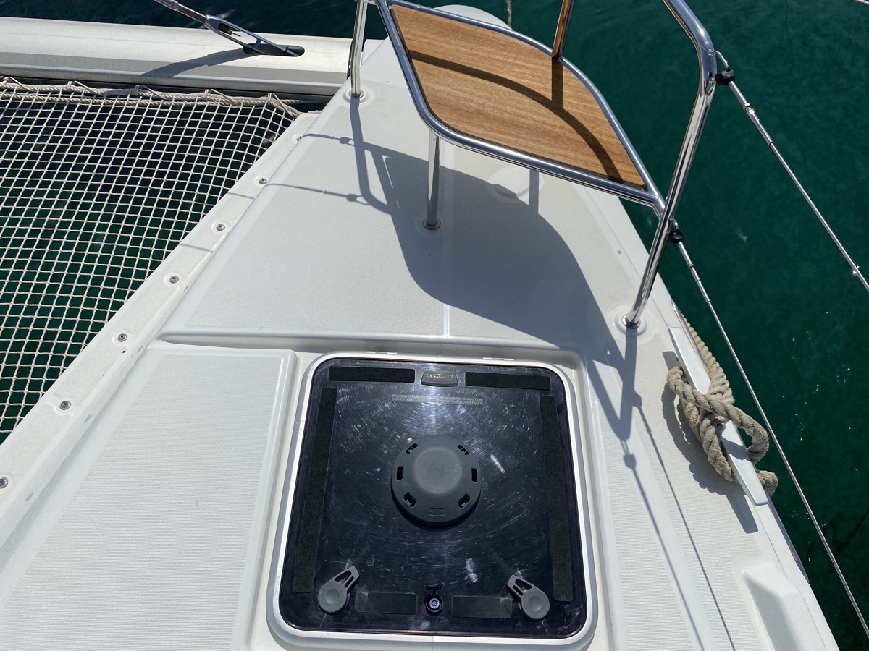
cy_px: 326
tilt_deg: -59.1
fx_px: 653
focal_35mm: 26
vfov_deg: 53.1
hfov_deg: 67.3
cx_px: 434
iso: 32
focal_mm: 4.25
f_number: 1.8
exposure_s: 1/10417
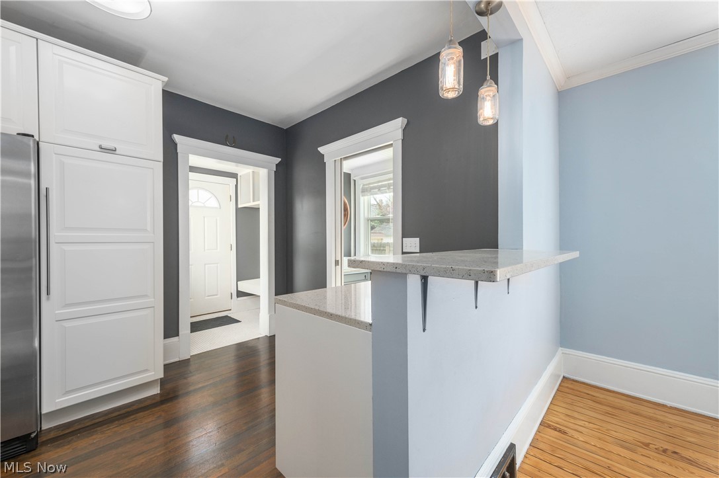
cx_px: 360
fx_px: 279
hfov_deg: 104.3
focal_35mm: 14
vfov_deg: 81.1
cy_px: 239
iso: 200
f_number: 9
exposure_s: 1/60
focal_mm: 14
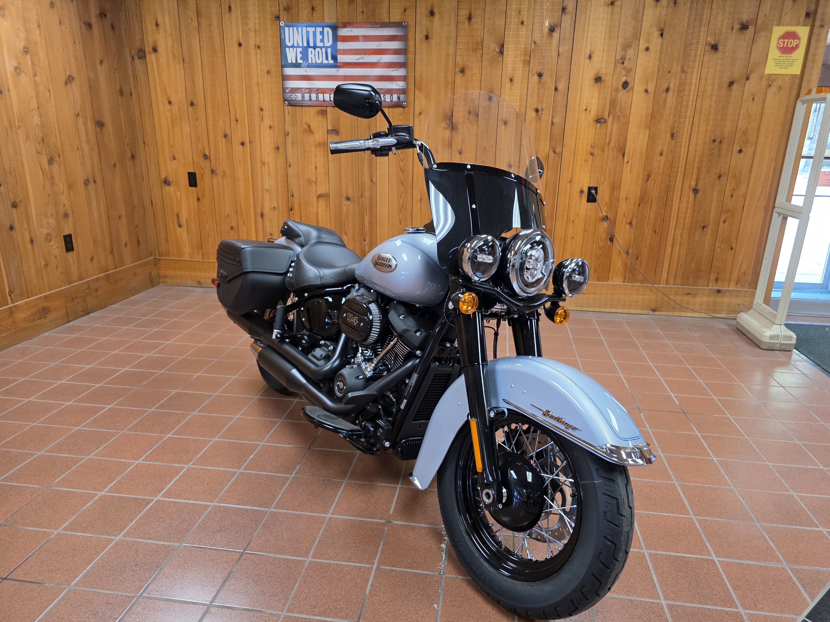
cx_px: 415
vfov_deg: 58.9
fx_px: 551
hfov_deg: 73.9
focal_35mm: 23
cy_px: 311
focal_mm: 6.3
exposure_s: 1/120
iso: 400
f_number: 1.7
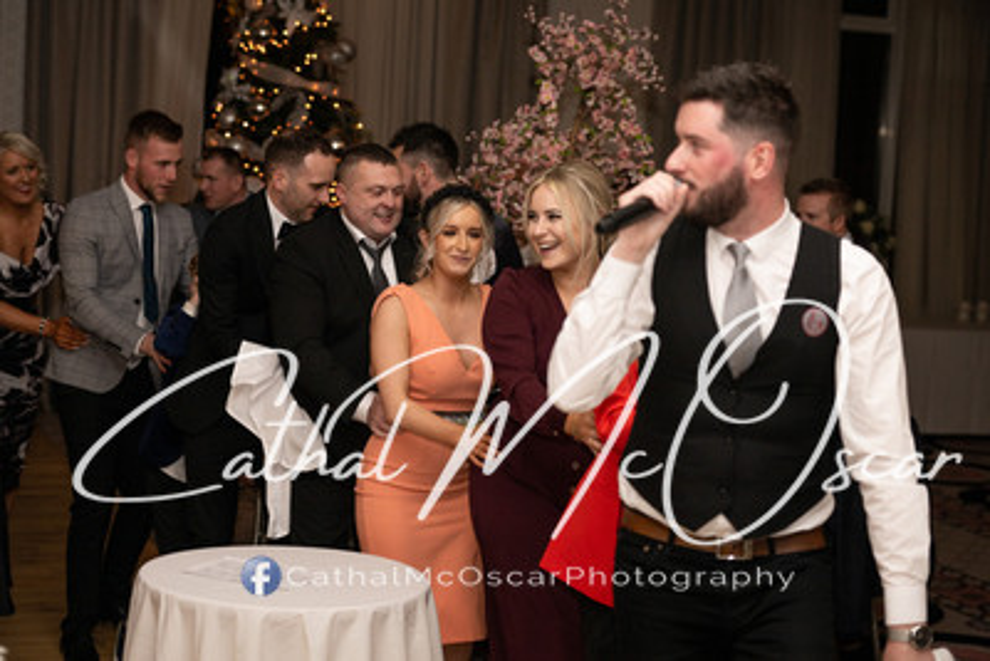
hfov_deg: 28.8
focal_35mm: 70
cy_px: 330
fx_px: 1926
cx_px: 495
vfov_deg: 19.5
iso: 400
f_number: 2.8
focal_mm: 70
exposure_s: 1/320
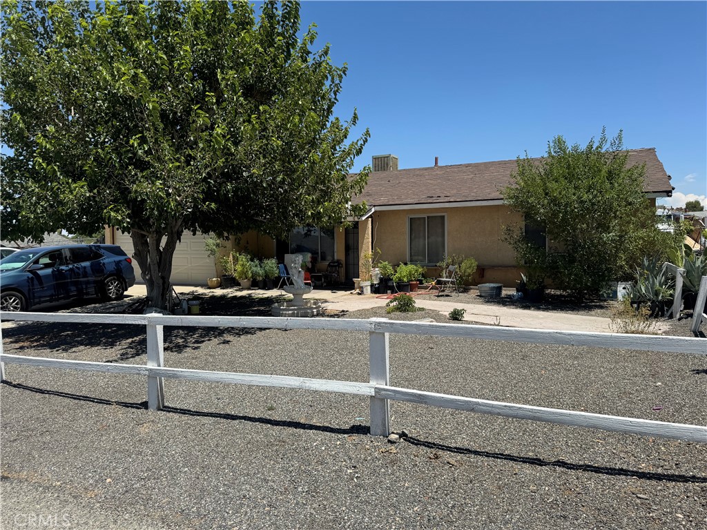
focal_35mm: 24
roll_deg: +0.3
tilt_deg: -4.4
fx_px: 490
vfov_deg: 56.8
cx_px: 354
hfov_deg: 71.6
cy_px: 265
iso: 80
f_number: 1.78
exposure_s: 1/4950
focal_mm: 6.76
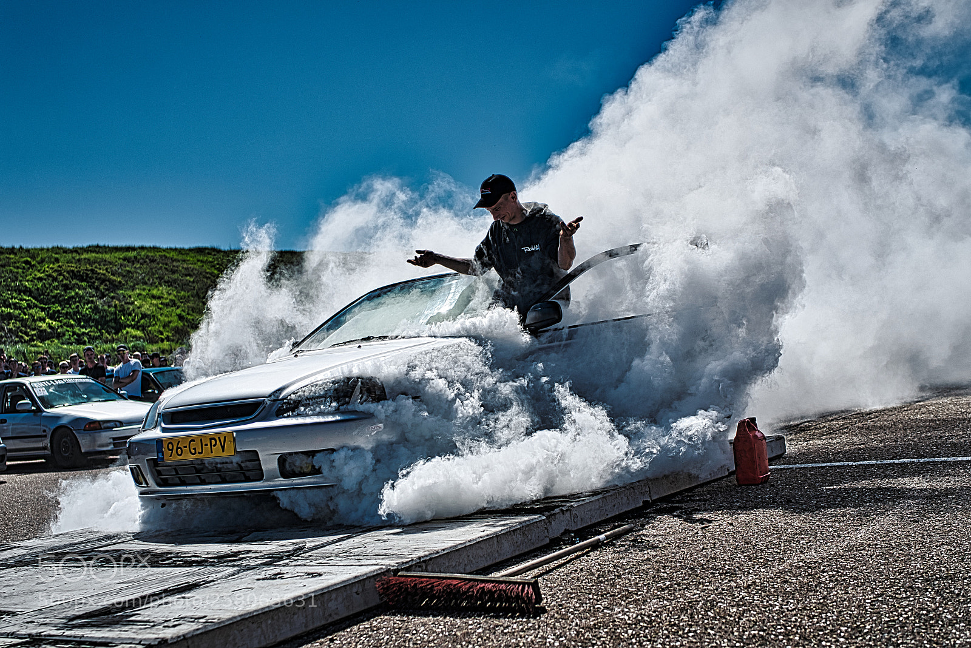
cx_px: 486
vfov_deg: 37.9
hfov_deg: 54.4
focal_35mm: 35
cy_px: 324
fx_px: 944
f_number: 2.8
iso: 100
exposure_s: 1/2000
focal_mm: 35
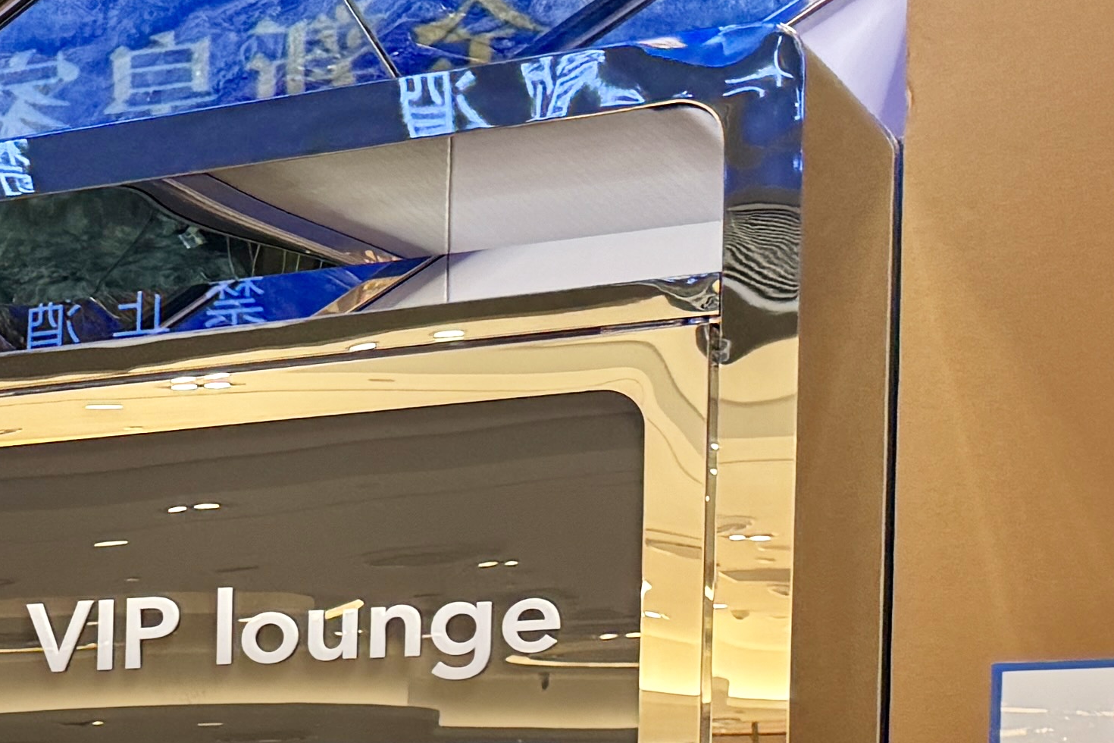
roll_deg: -0.3
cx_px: -1003
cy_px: 976
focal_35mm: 97
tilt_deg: -2.6
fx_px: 3001
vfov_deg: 13.6
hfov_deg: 16.7
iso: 100
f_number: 1.78
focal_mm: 6.86
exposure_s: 1/120
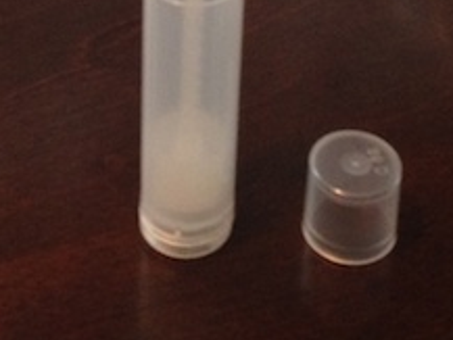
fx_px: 1584
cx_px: 182
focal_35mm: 121
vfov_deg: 11.6
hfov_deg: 16.3
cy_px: -224
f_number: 2.4
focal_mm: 4.28
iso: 160
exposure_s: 1/20
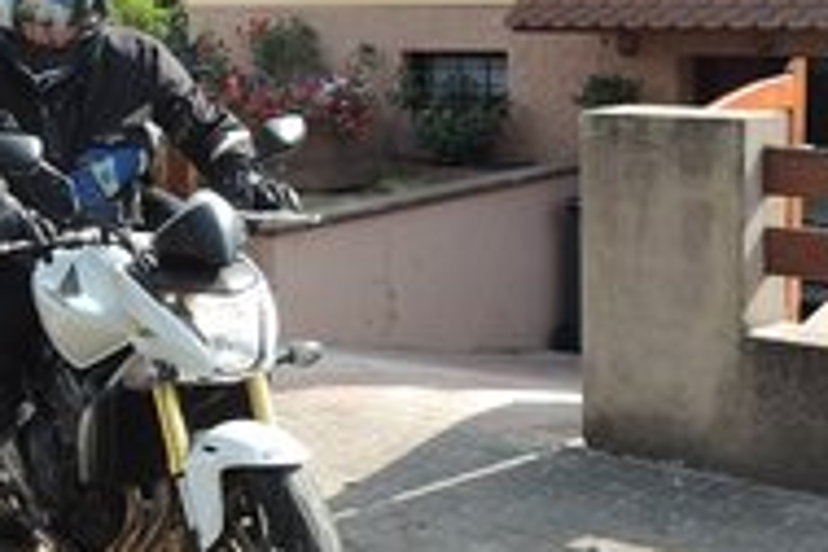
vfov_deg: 17.7
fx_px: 1771
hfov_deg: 26.1
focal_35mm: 77
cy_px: 241
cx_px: 232
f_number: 3.3
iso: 100
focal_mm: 6.2
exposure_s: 1/400
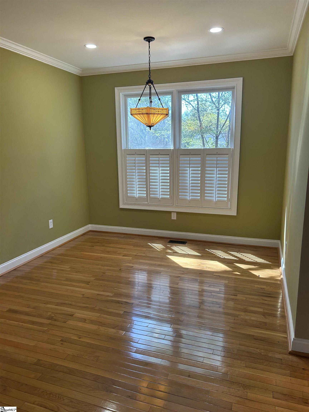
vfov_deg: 67.3
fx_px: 309
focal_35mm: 26
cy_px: 206
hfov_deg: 53.1
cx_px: 154
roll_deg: +0.8
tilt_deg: -11.1
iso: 64
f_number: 1.5
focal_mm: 5.7
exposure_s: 1/121
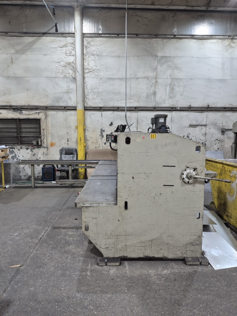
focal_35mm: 23
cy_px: 158
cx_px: 118
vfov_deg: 73.9
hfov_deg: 58.9
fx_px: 210
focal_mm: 5.4
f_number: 1.8
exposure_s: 1/120
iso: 125
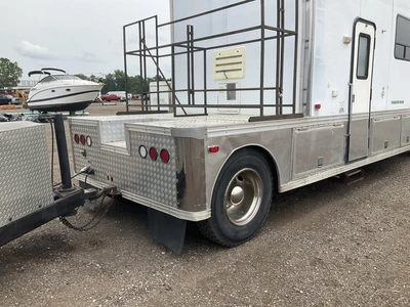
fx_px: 343
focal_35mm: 29
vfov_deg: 48.2
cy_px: 154
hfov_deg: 61.7
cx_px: 205
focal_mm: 3
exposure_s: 1/1076
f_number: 1.8
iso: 25
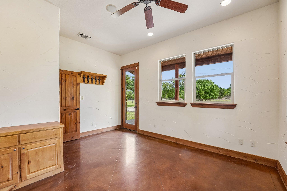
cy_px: 96
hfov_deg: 104.3
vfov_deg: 81.2
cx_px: 144
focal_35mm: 14
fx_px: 112
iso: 400
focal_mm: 14
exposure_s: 1/60
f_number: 8
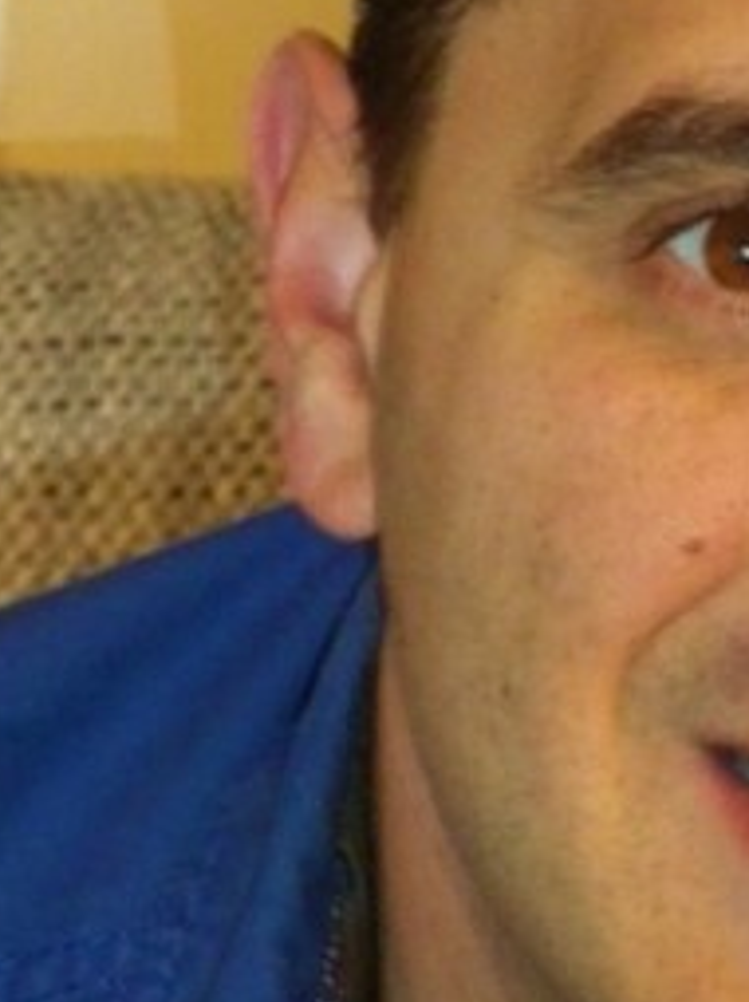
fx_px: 8092
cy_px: 525
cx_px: 1015
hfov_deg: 5.3
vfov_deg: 7.1
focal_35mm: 280
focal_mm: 14.1
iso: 400
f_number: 4.8
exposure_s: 1/4
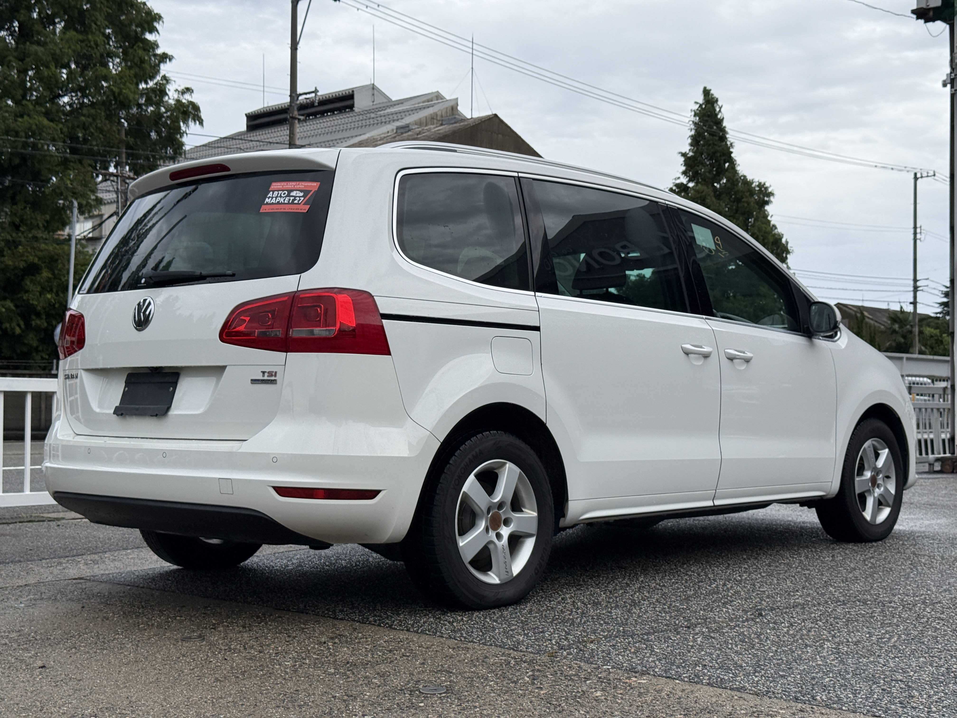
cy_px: 359
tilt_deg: +2.3
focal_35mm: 48
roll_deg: -0.2
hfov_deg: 39.7
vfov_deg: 30.3
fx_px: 1327
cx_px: 478
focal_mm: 6.76
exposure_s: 1/1513
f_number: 1.78
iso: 80
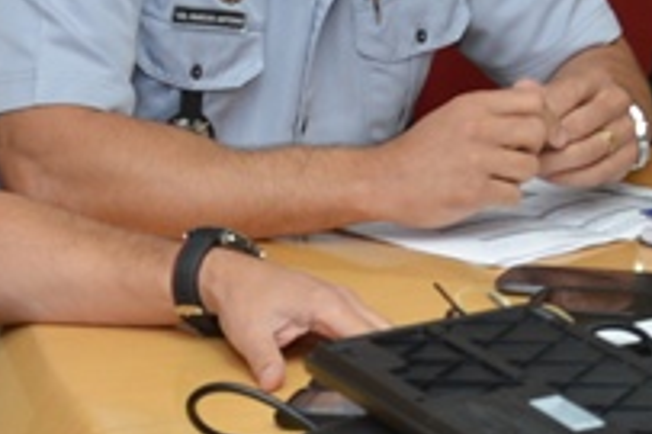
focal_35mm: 182
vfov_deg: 7.5
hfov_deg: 11.3
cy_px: 344
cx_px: 318
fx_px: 3293
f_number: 7.1
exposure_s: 1/60
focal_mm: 32
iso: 800
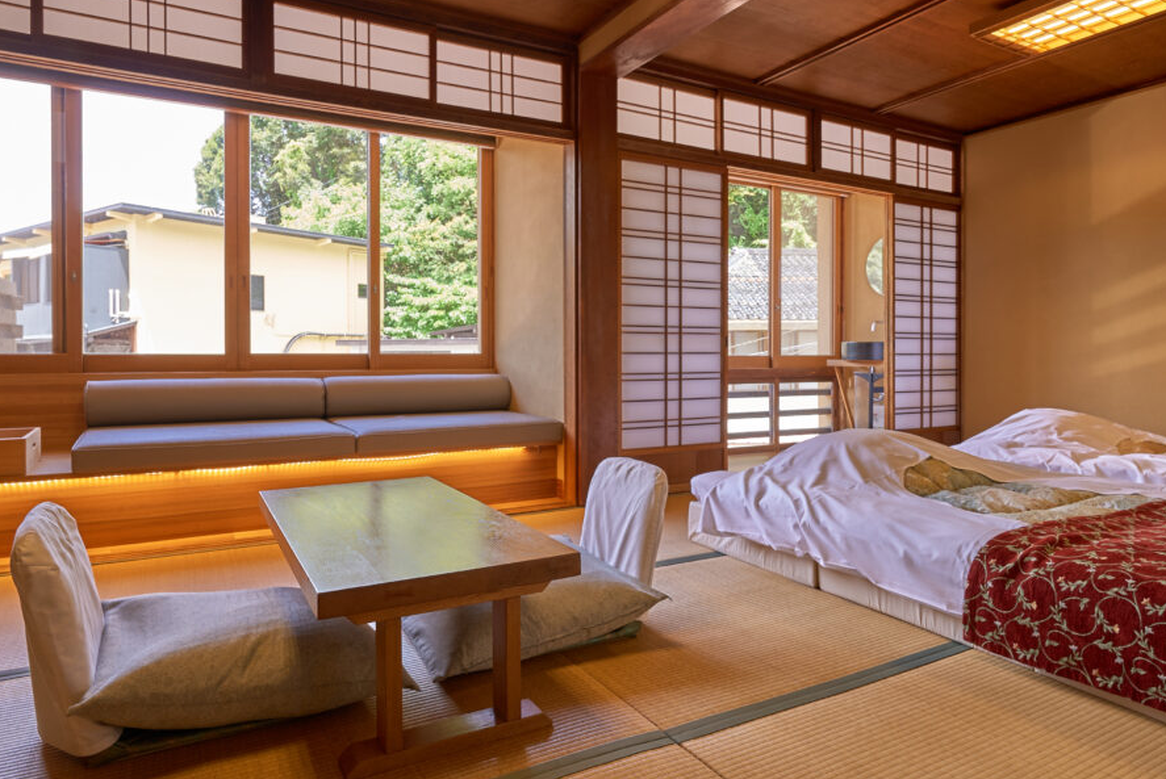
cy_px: 363
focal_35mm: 23
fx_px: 746
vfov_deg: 55.2
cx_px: 573
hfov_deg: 76.0
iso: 125
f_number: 8
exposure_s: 1/15
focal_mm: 17
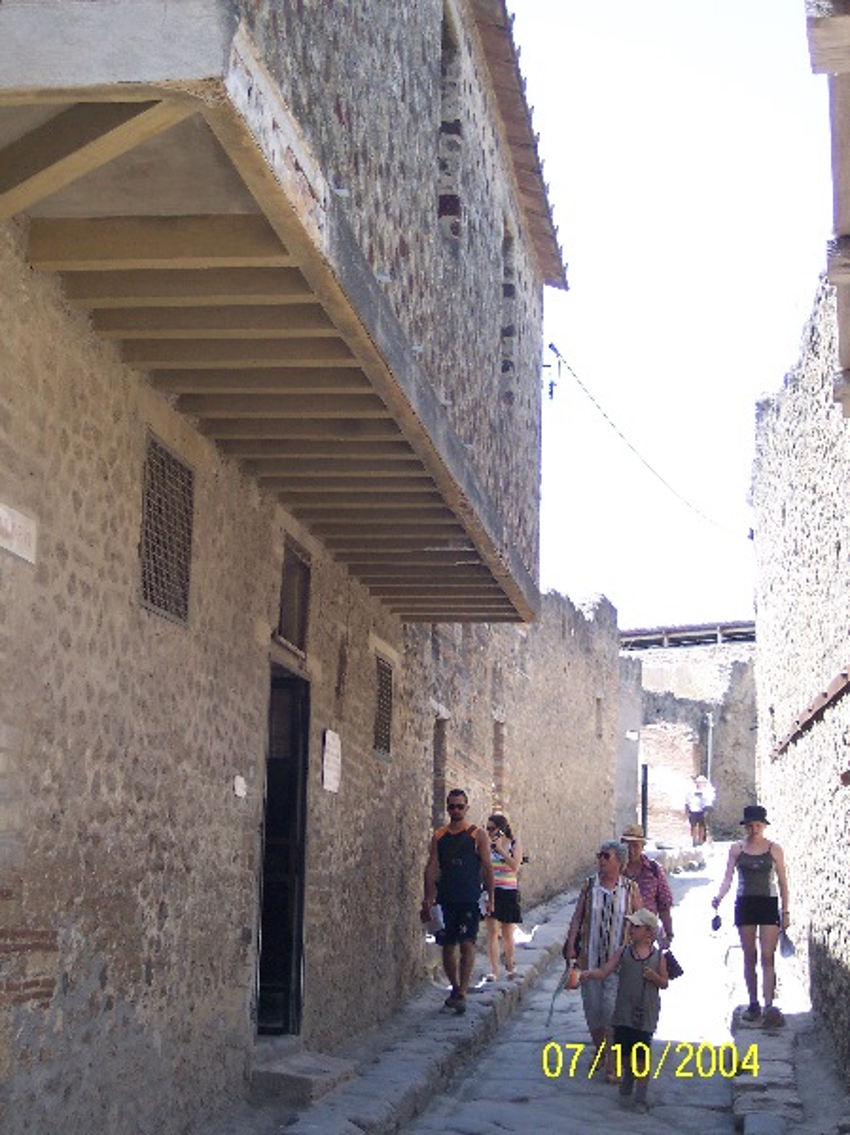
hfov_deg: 23.3
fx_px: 2066
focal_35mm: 63
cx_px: 425
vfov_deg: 30.7
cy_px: 568
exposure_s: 1/250
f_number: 3.4
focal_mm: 13.3
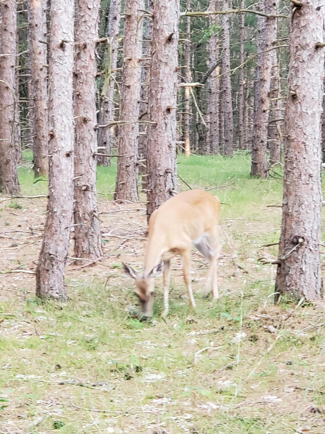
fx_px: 651
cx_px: 162
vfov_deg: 36.8
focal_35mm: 52
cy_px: 217
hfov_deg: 28.0
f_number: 2.4
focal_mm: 6
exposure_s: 1/17
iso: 250
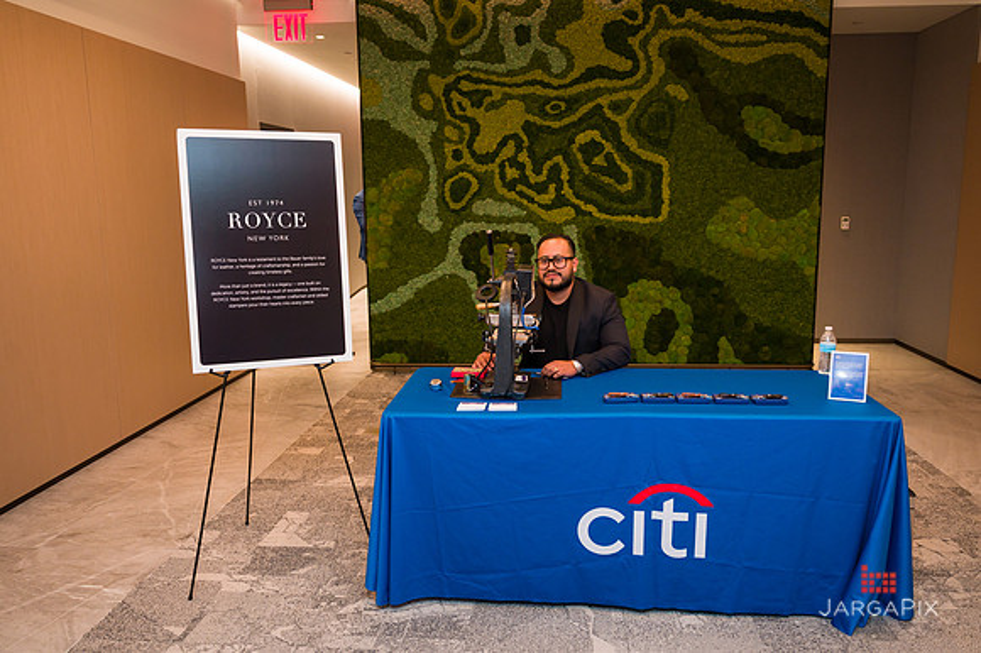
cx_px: 504
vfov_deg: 44.0
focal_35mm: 30
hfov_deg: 62.6
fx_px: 807
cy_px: 326
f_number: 3.5
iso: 400
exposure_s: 1/200
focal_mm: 28
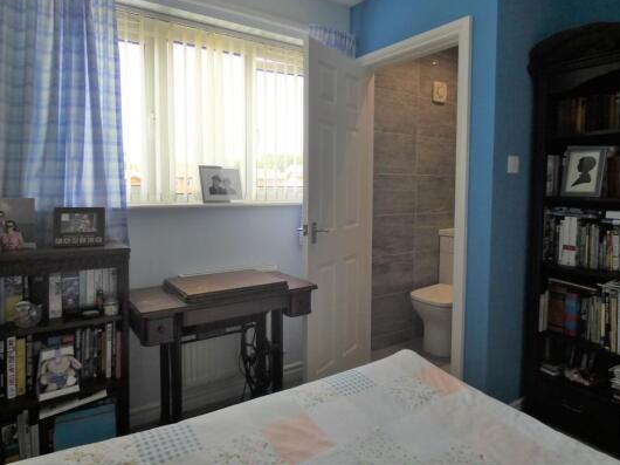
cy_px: 211
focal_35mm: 22
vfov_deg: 60.9
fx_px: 394
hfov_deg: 76.3
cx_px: 285
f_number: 2.8
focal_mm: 3.6
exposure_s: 1/160
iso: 80
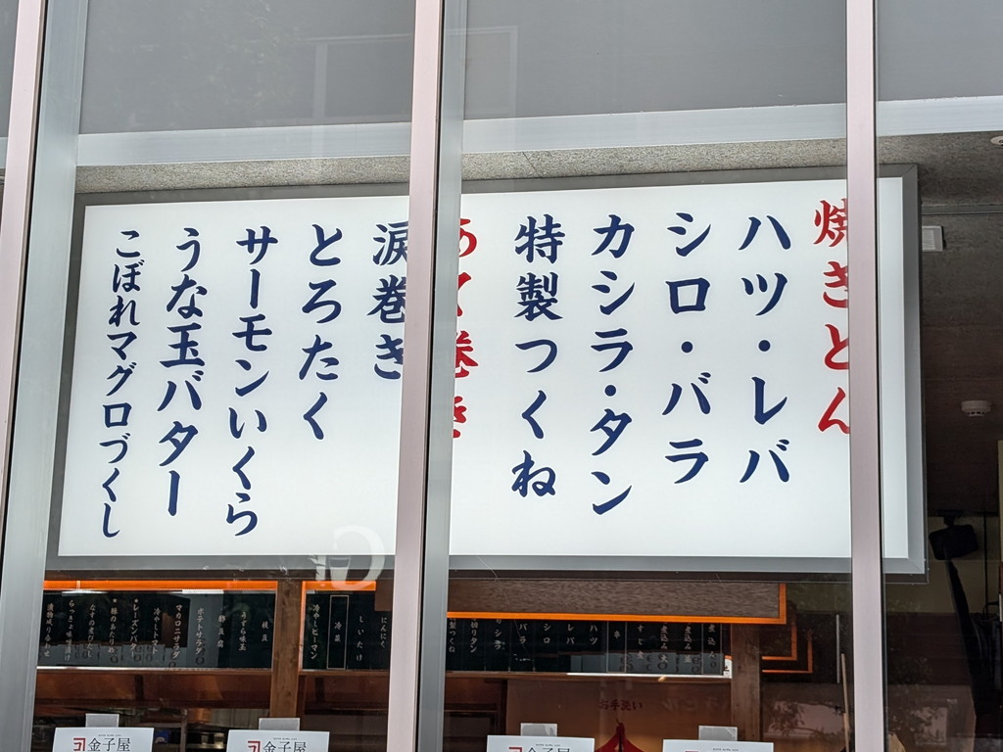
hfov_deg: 38.9
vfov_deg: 29.7
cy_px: 376
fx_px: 1420
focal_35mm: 49
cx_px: 502
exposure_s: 1/133
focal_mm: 6.9
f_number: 1.68
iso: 26
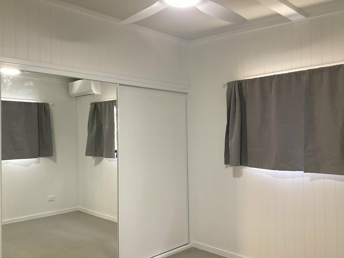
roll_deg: +0.8
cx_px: 172
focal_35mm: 31
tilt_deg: +0.2
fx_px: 308
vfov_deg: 45.4
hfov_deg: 58.4
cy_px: 129
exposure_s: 1/60
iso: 200
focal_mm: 3.3
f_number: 2.4
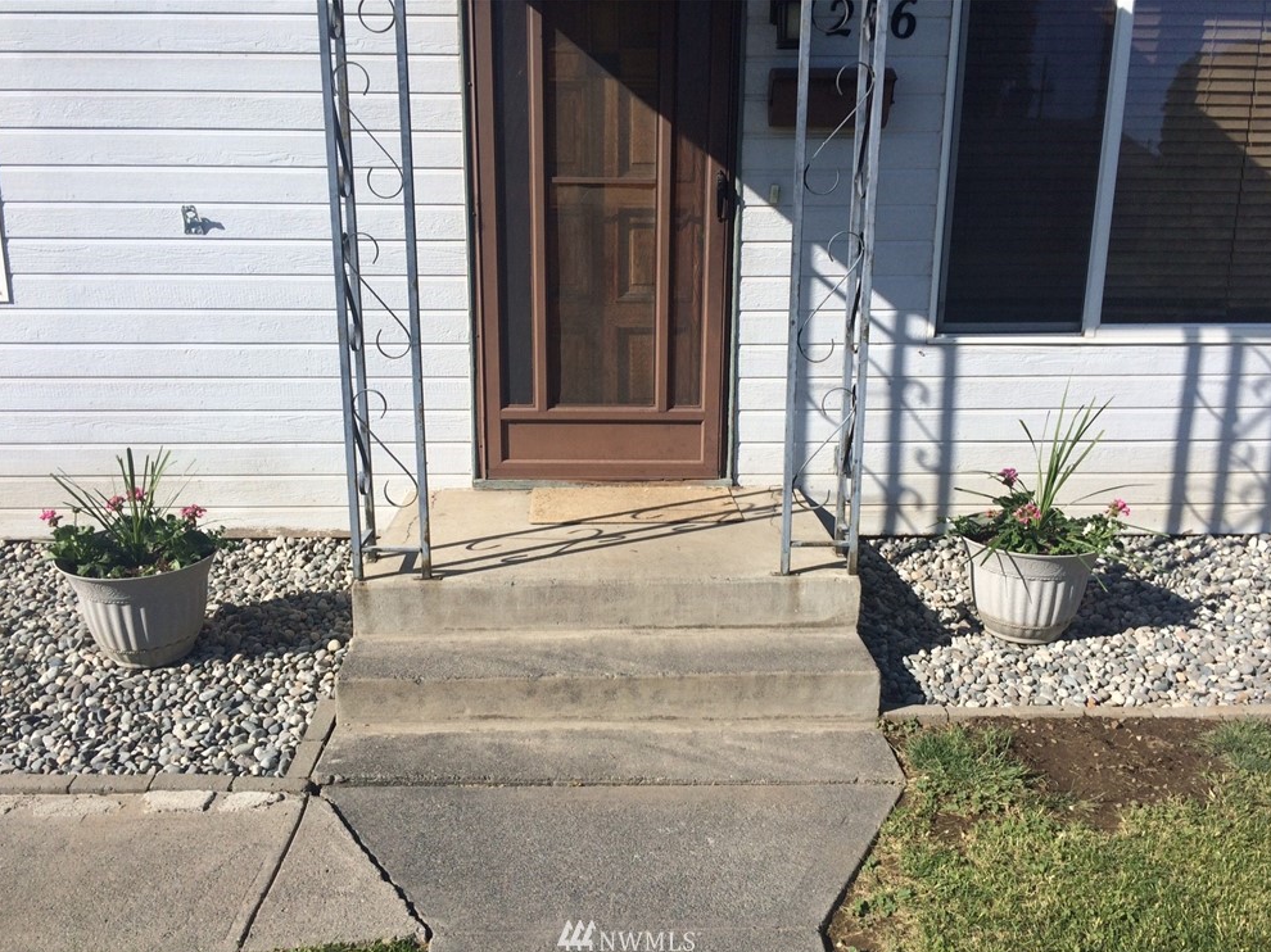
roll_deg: +0.7
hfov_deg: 60.0
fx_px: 1101
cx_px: 629
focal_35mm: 30
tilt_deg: -14.9
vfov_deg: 46.8
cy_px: 491
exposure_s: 1/2933
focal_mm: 4.15
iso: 32
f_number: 2.2
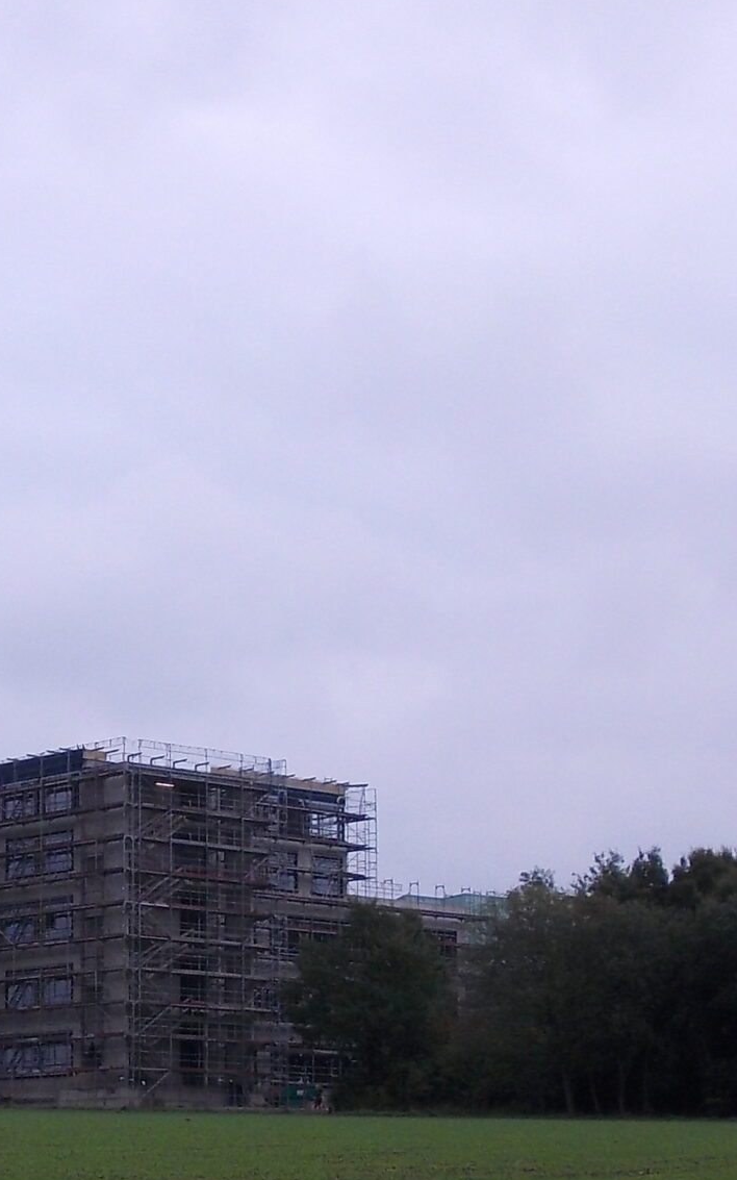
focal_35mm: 91
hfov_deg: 13.9
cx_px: -179
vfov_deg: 22.5
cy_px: 960
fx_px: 2925
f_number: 3.1
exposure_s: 1/400
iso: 80
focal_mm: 5.3
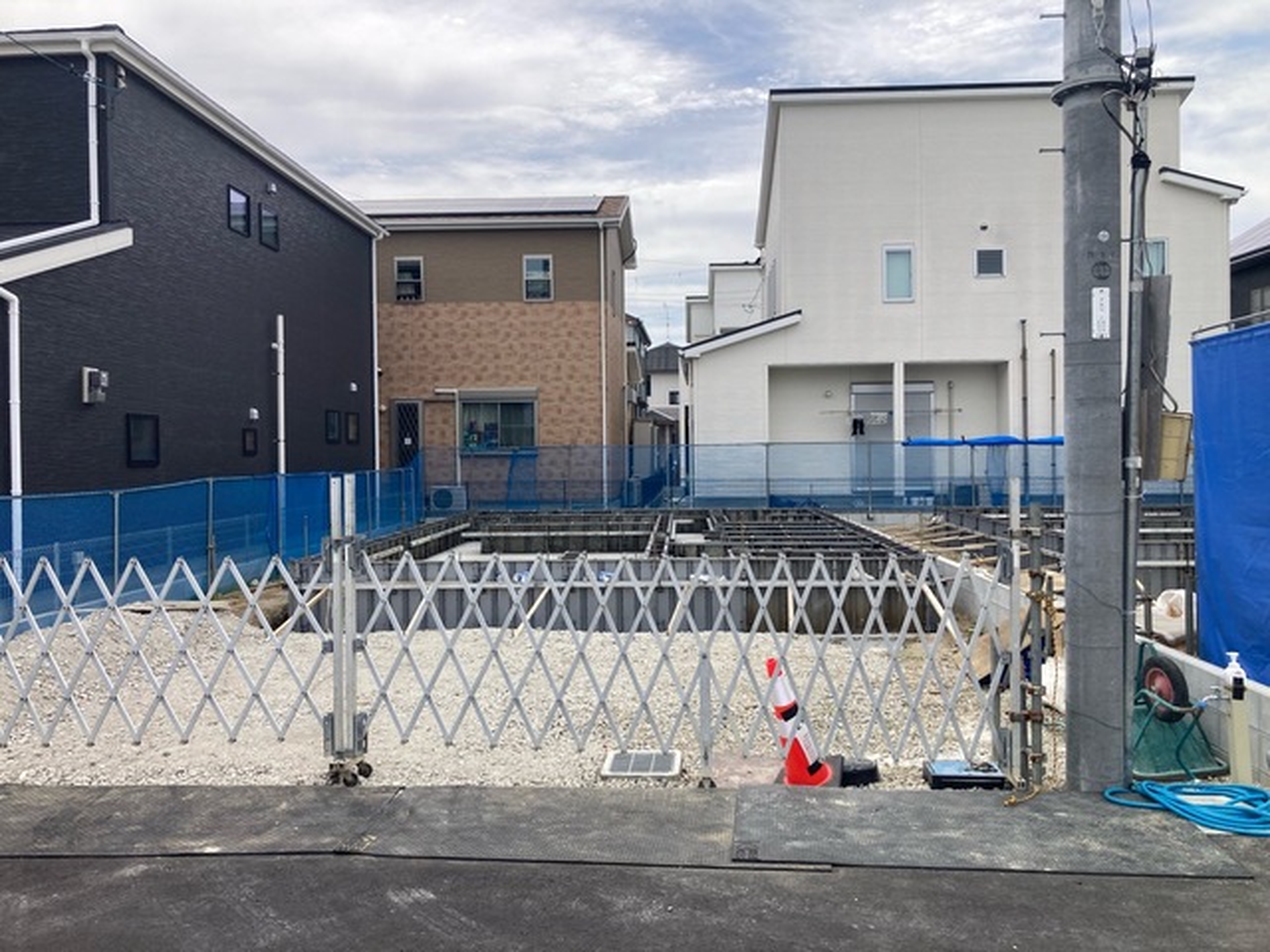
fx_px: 1027
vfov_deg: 49.7
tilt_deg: -0.5
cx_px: 635
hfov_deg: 63.4
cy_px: 476
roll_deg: +2.2
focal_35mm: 28
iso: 20
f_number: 1.8
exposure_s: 1/1946
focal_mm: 3.99
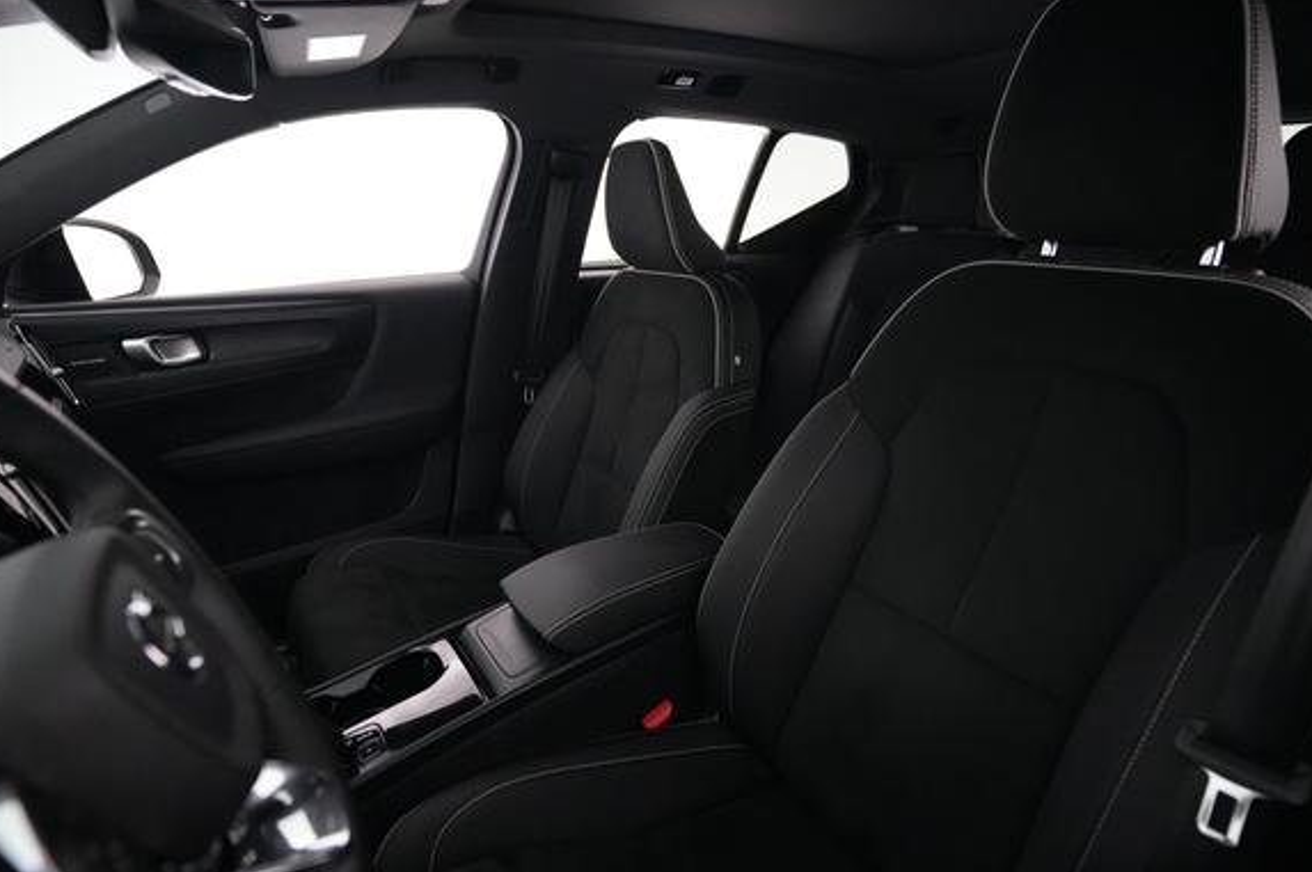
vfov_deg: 64.5
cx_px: 643
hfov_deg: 86.9
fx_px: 692
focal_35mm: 19
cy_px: 426
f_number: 2.8
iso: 12800
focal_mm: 17
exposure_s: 1/160
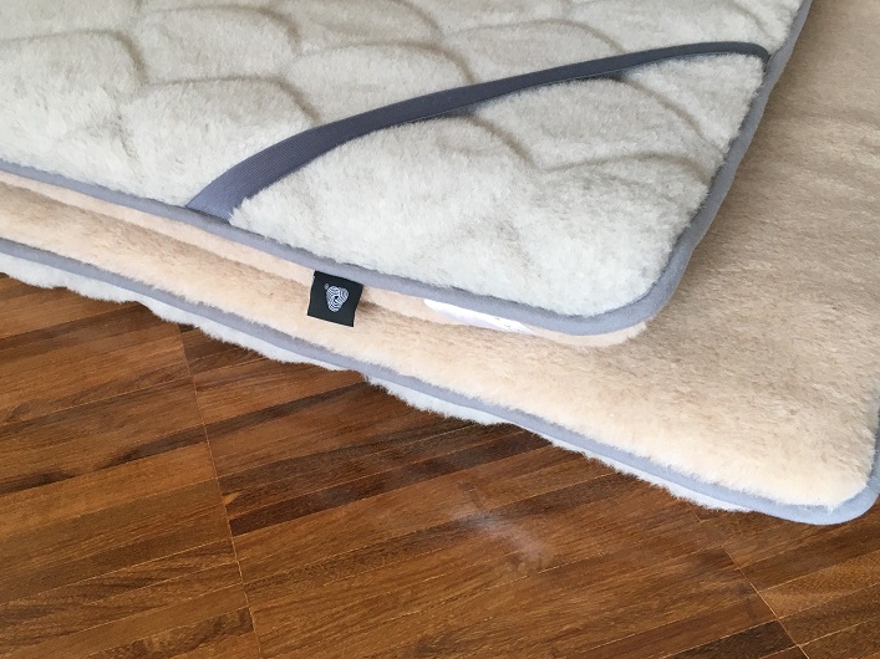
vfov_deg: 34.8
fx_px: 1042
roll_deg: +5.8
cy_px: 220
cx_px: 368
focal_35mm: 41
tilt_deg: -32.8
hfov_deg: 45.6
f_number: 2.2
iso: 50
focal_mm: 4.15
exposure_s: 1/33
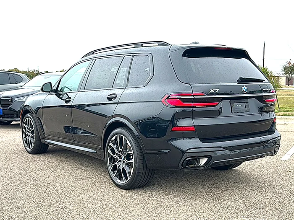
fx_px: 323
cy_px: 110
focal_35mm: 38
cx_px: 147
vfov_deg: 37.7
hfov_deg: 49.0
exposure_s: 1/1134
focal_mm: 6.86
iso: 80
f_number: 1.78
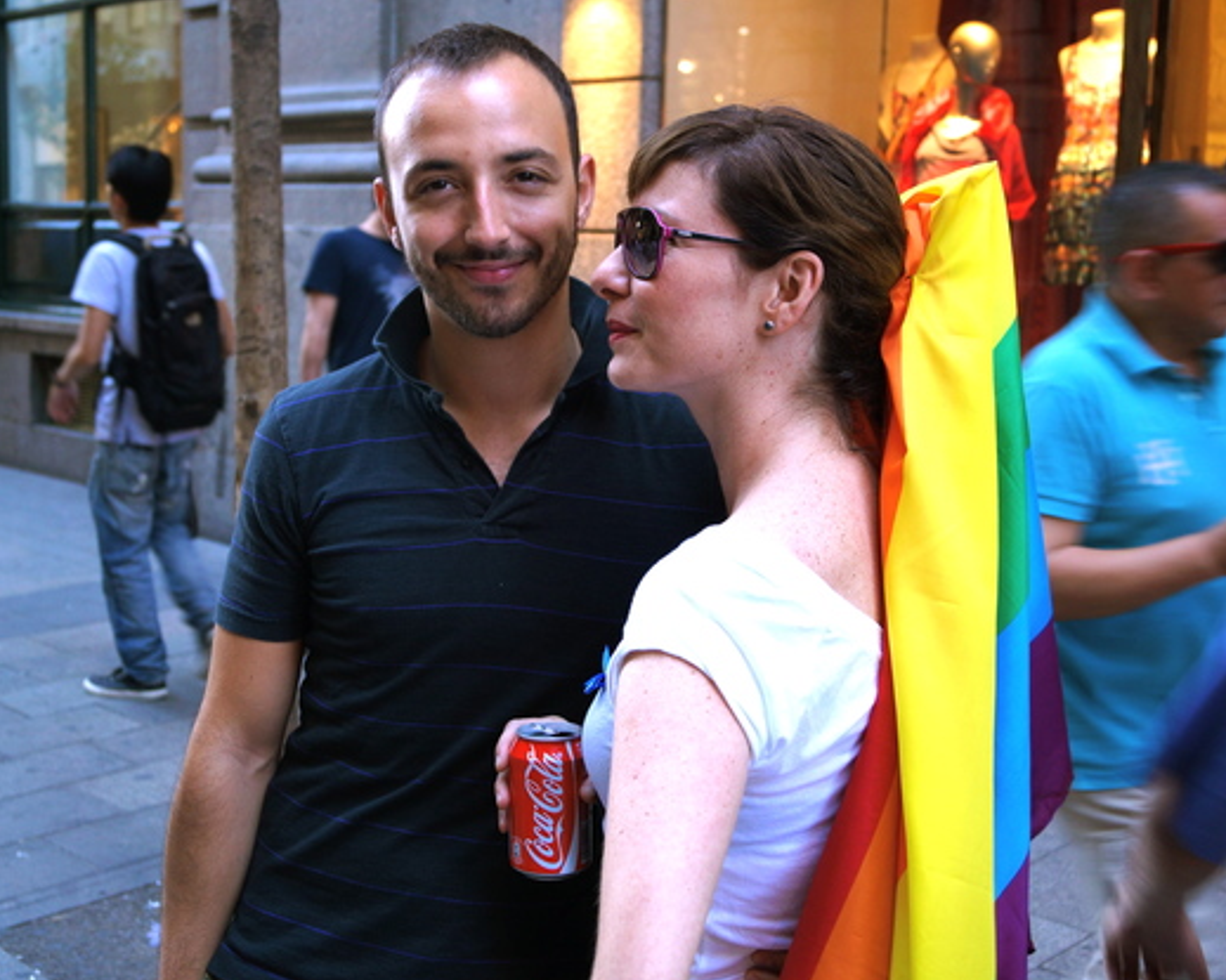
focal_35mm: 41
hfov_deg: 44.8
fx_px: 1487
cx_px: 650
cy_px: 491
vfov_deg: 36.5
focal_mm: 24
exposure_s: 1/40
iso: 200
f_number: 4
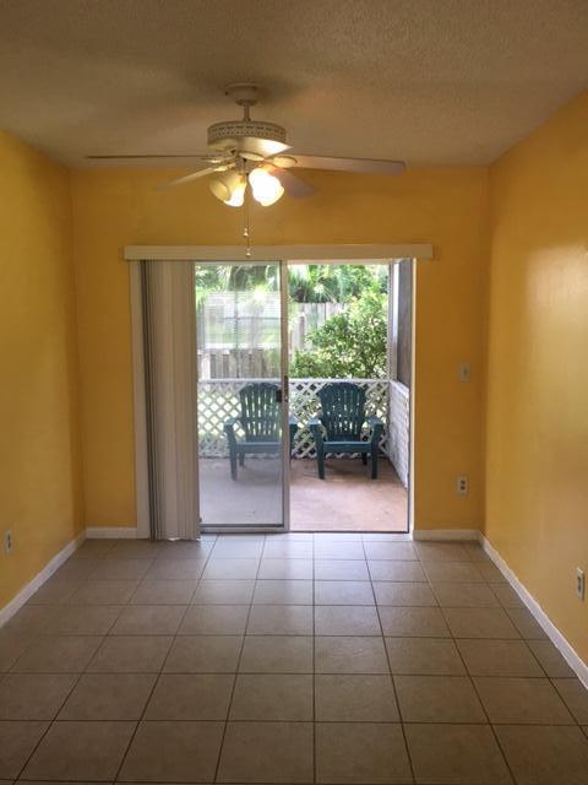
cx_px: 294
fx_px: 657
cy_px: 392
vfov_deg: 61.7
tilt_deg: -6.6
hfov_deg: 48.2
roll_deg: +1.7
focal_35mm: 29
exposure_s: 1/40
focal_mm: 4.15
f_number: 2.2
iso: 25
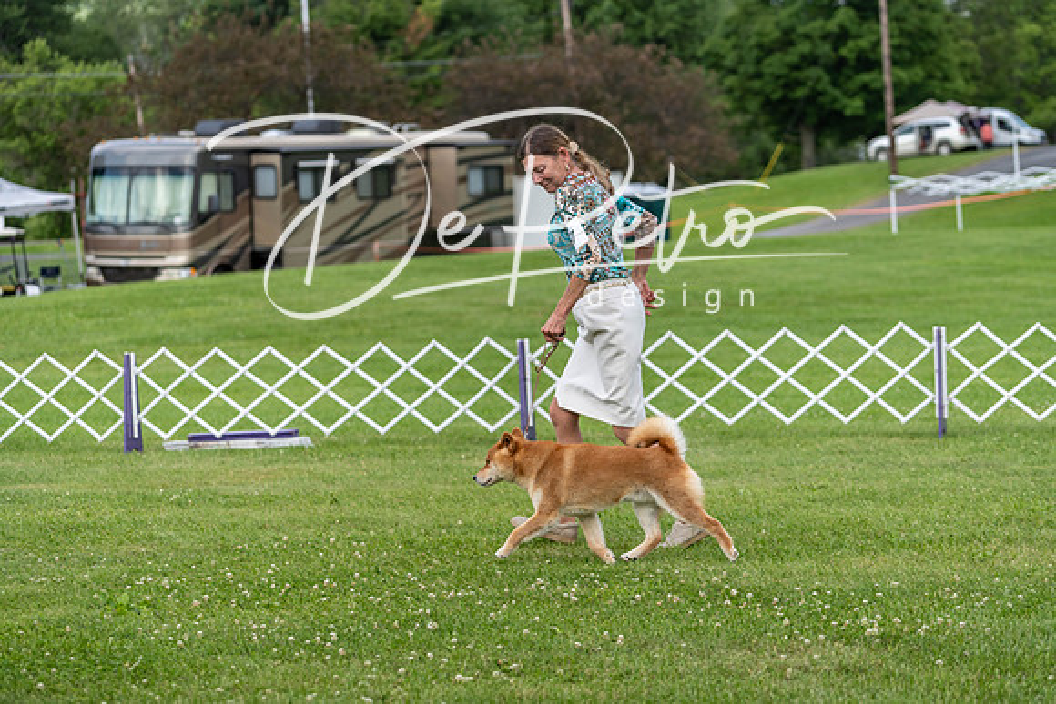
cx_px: 528
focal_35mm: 107
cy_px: 352
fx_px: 3139
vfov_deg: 12.8
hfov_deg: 19.1
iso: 320
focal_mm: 107
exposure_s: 1/1000
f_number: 4.5
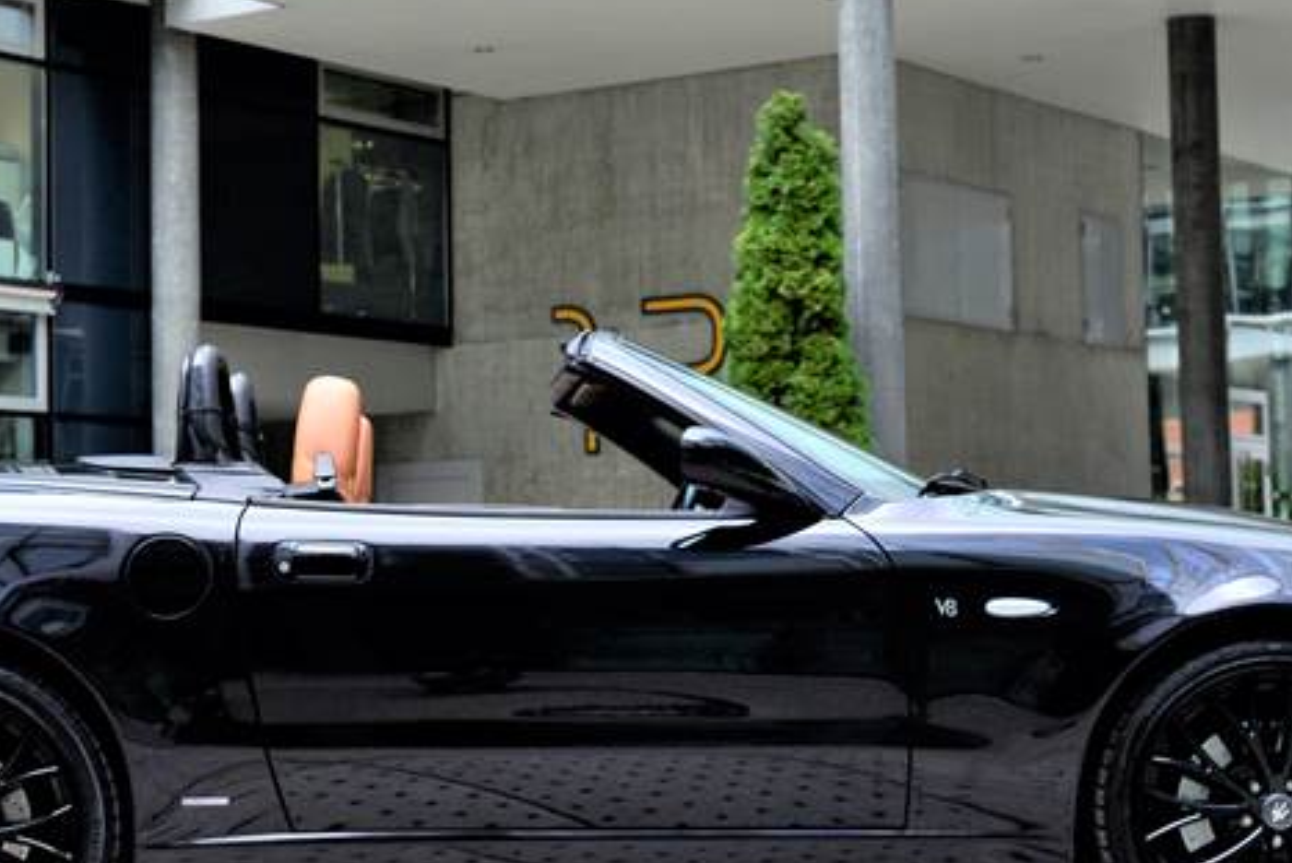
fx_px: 2945
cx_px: 504
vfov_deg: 16.7
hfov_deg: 24.7
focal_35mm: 82
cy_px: 362
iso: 800
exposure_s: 1/80
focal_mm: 40
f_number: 5.6
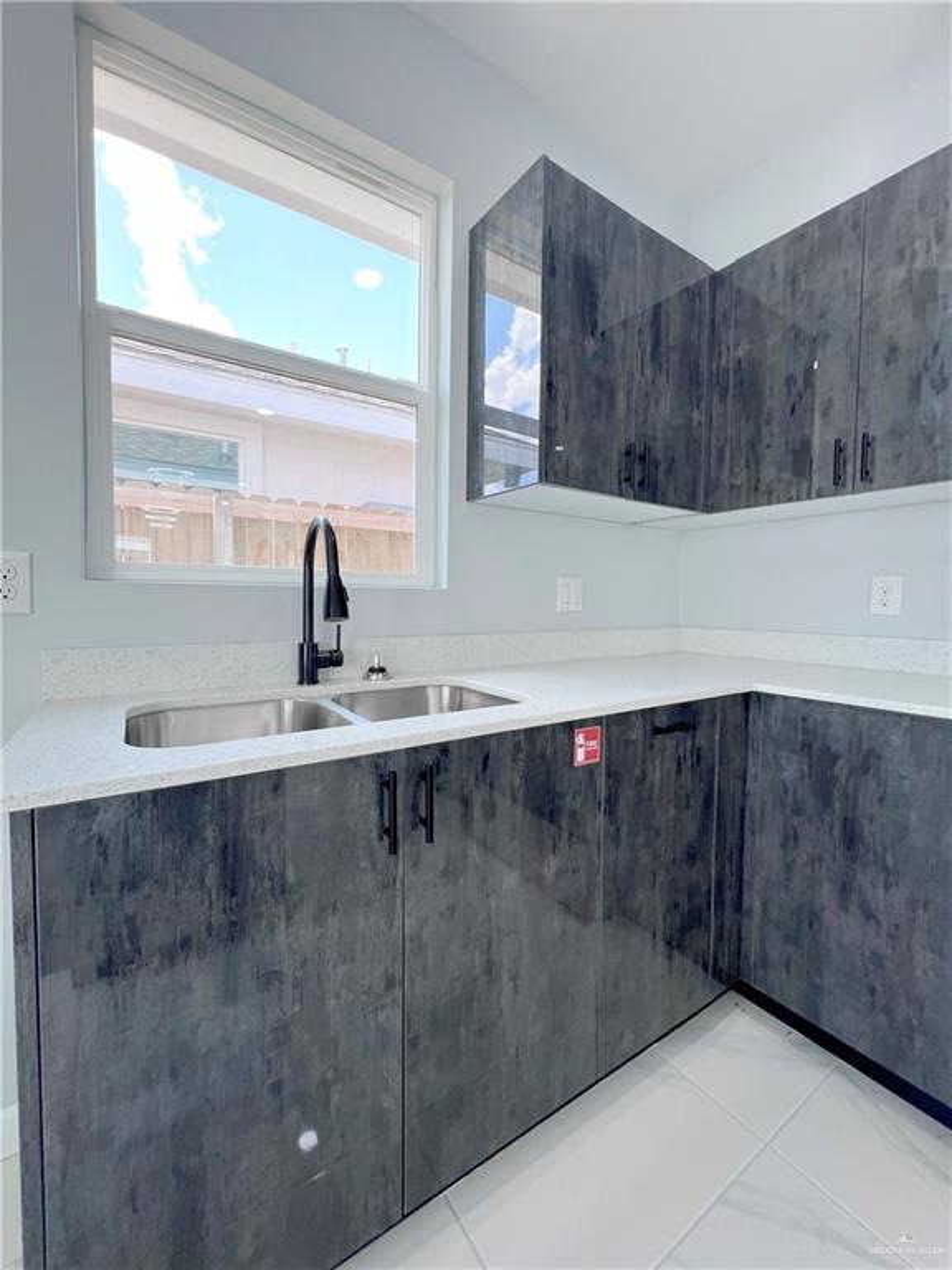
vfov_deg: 106.2
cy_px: 635
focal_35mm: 13
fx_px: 477
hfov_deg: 89.9
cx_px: 476
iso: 125
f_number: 1.8
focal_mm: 1.57
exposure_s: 1/120
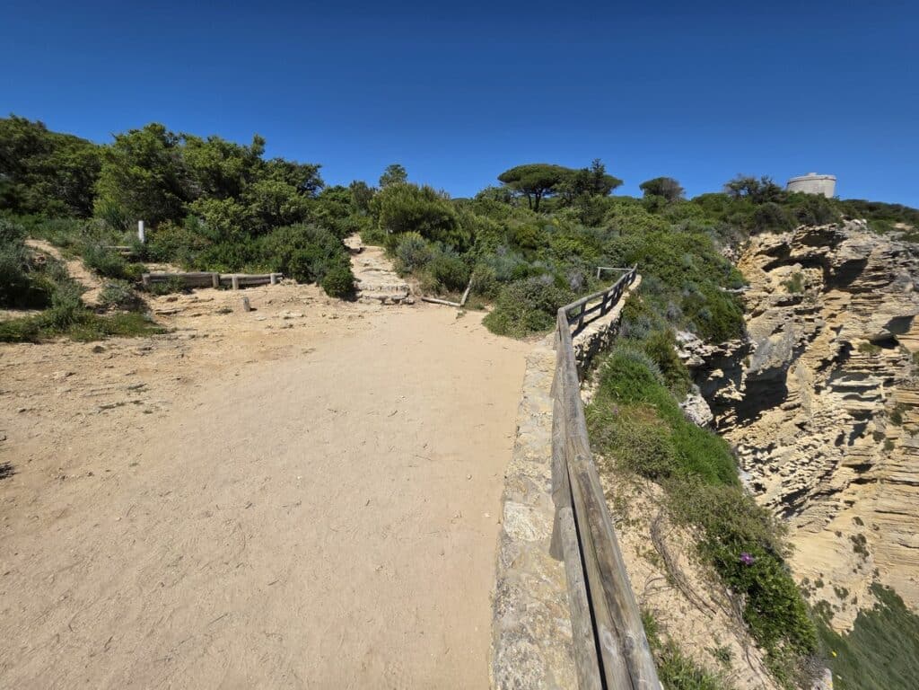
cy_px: 345
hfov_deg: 106.2
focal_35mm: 13
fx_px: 345
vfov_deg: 89.9
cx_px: 460
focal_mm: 2.2
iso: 40
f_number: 1.9
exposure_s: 1/4125
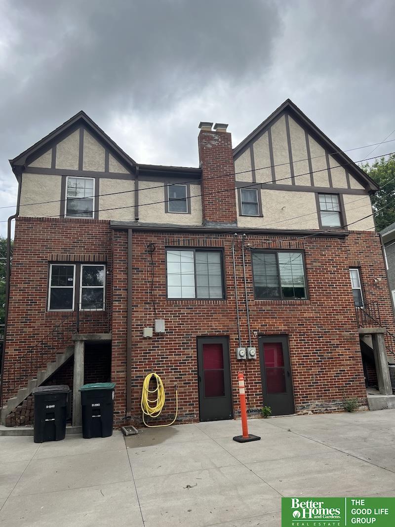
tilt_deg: +14.8
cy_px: 264
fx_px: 396
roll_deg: +2.8
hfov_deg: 53.1
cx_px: 198
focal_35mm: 26
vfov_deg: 67.3
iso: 50
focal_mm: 5.7
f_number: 1.5
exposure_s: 1/3165
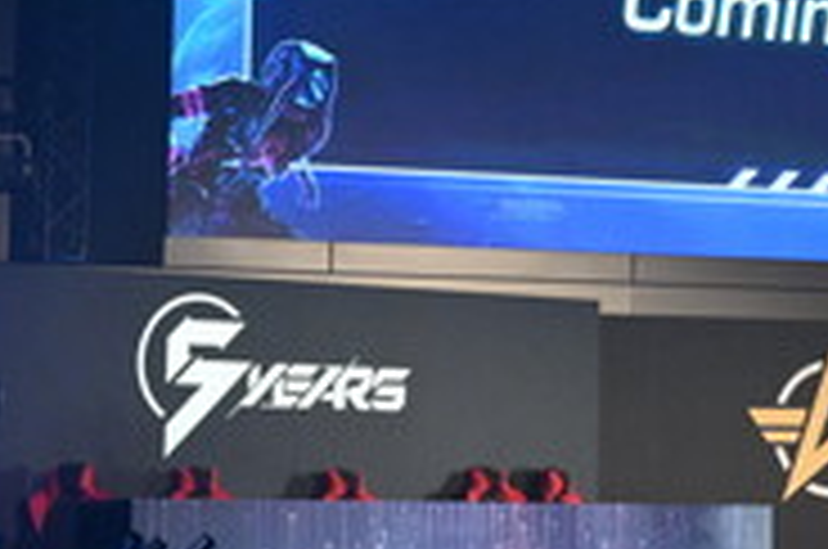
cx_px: 1030
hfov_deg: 13.7
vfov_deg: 9.4
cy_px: -16
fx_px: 3329
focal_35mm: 145
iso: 3200
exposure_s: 1/320
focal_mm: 35
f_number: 8
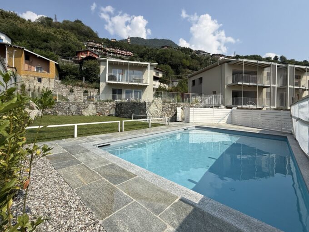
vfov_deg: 85.7
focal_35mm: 14
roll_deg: -1.0
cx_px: 154
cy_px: 116
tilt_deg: -2.4
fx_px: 125
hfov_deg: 102.1
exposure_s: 1/3289
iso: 50
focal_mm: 2.22
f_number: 2.2
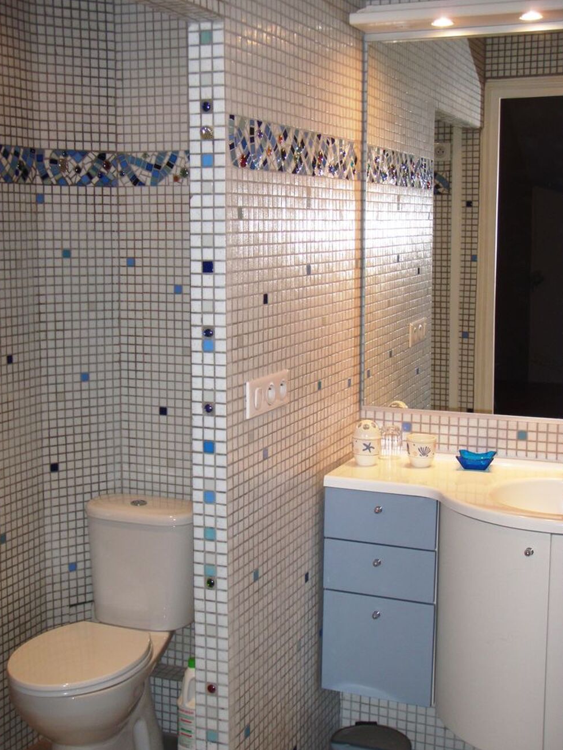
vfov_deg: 36.8
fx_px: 1127
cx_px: 279
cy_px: 381
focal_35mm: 52
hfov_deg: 28.0
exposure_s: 1/40
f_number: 4
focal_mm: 9.13
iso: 100
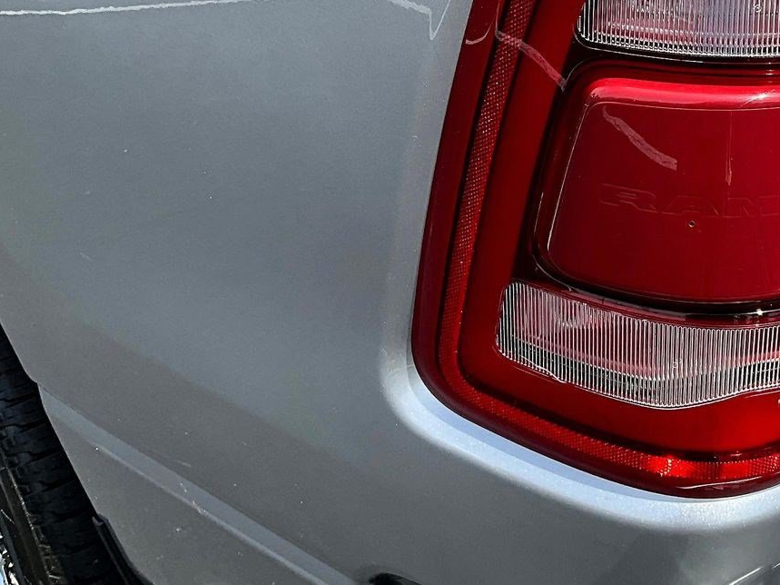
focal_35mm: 54
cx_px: 670
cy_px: 124
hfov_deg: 34.0
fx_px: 1217
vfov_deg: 26.6
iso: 25
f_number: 1.8
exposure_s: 1/759
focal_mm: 3
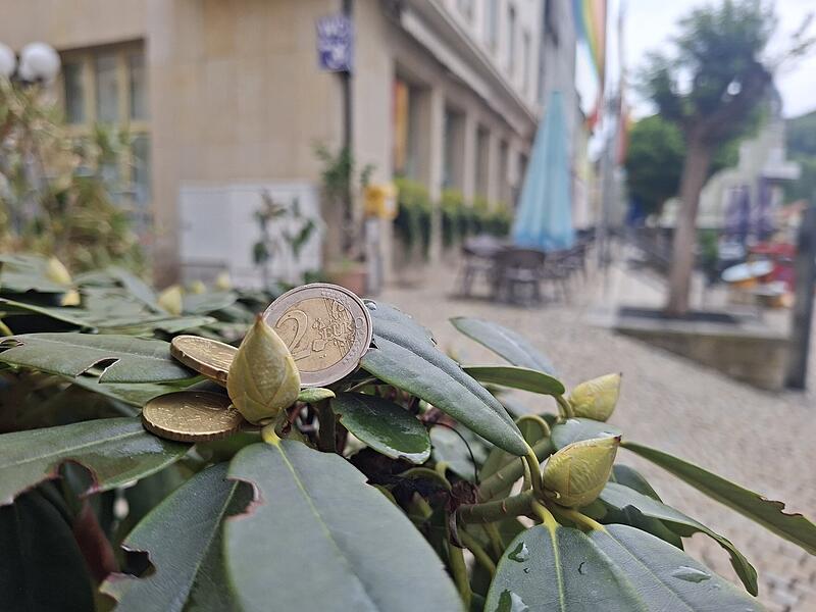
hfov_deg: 73.9
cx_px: 408
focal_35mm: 23
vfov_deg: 58.9
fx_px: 542
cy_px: 306
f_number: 1.8
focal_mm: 5.54
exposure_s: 1/835
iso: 50
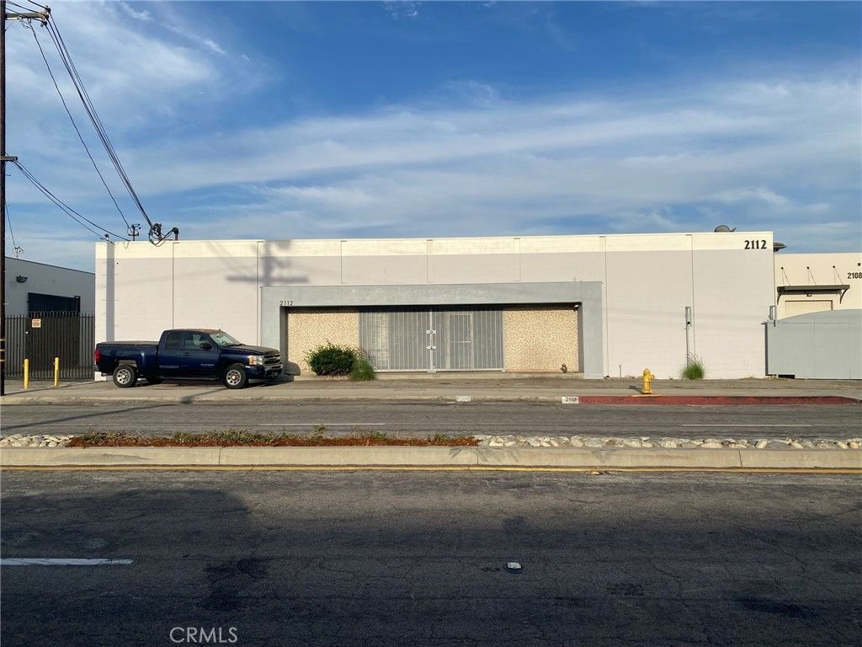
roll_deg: +0.5
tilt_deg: +1.3
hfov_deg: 67.3
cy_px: 324
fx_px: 647
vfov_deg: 53.1
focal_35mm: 26
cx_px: 431
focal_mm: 4.25
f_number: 1.8
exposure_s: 1/3125
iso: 32
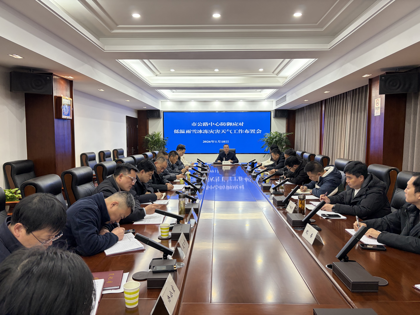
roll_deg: +0.6
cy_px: 158
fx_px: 315
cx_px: 210
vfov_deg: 53.1
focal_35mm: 26
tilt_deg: -3.8
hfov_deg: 67.3
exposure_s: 1/51
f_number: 1.6
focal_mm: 5.96
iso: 160
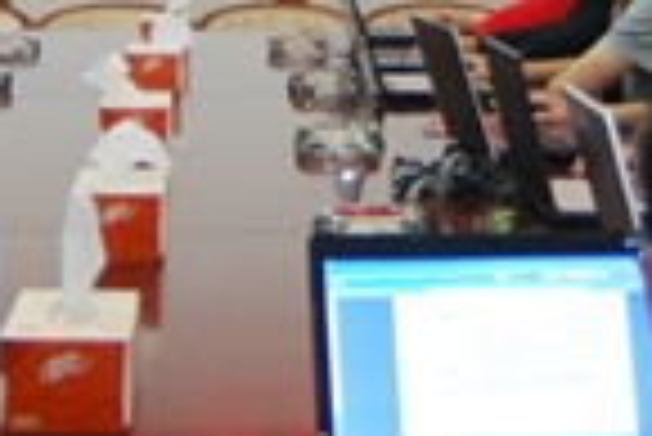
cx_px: 126
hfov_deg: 15.6
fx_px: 2357
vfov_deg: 10.4
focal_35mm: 130
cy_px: -61
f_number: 3.5
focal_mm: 18
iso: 500
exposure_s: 1/30
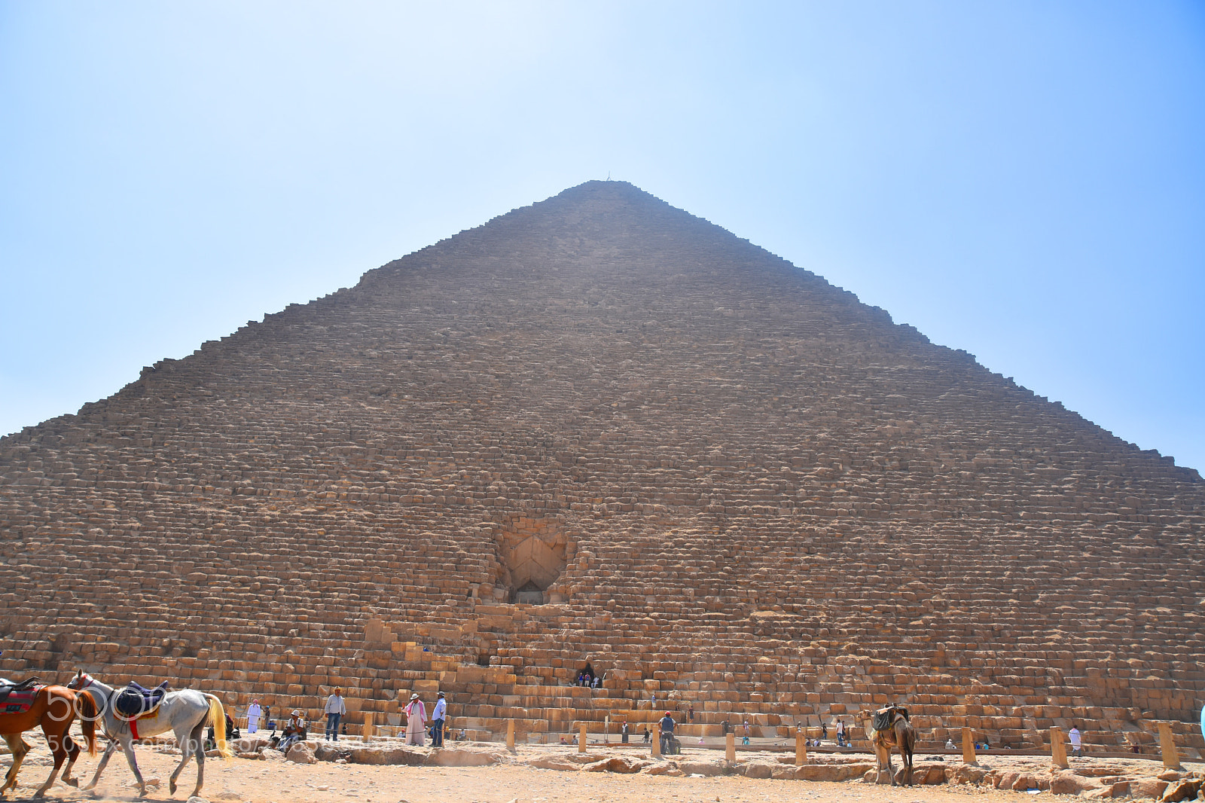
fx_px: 904
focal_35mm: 27
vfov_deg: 47.9
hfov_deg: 67.4
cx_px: 602
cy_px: 402
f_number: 8
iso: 110
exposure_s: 1/500
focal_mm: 18
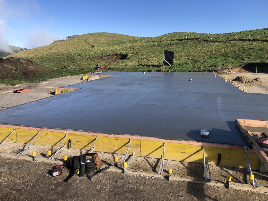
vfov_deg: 49.7
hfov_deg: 63.4
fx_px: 217
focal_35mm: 28
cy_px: 100
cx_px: 134
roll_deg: -0.2
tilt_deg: -11.2
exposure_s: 1/1297
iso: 20
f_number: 1.8
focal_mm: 3.99
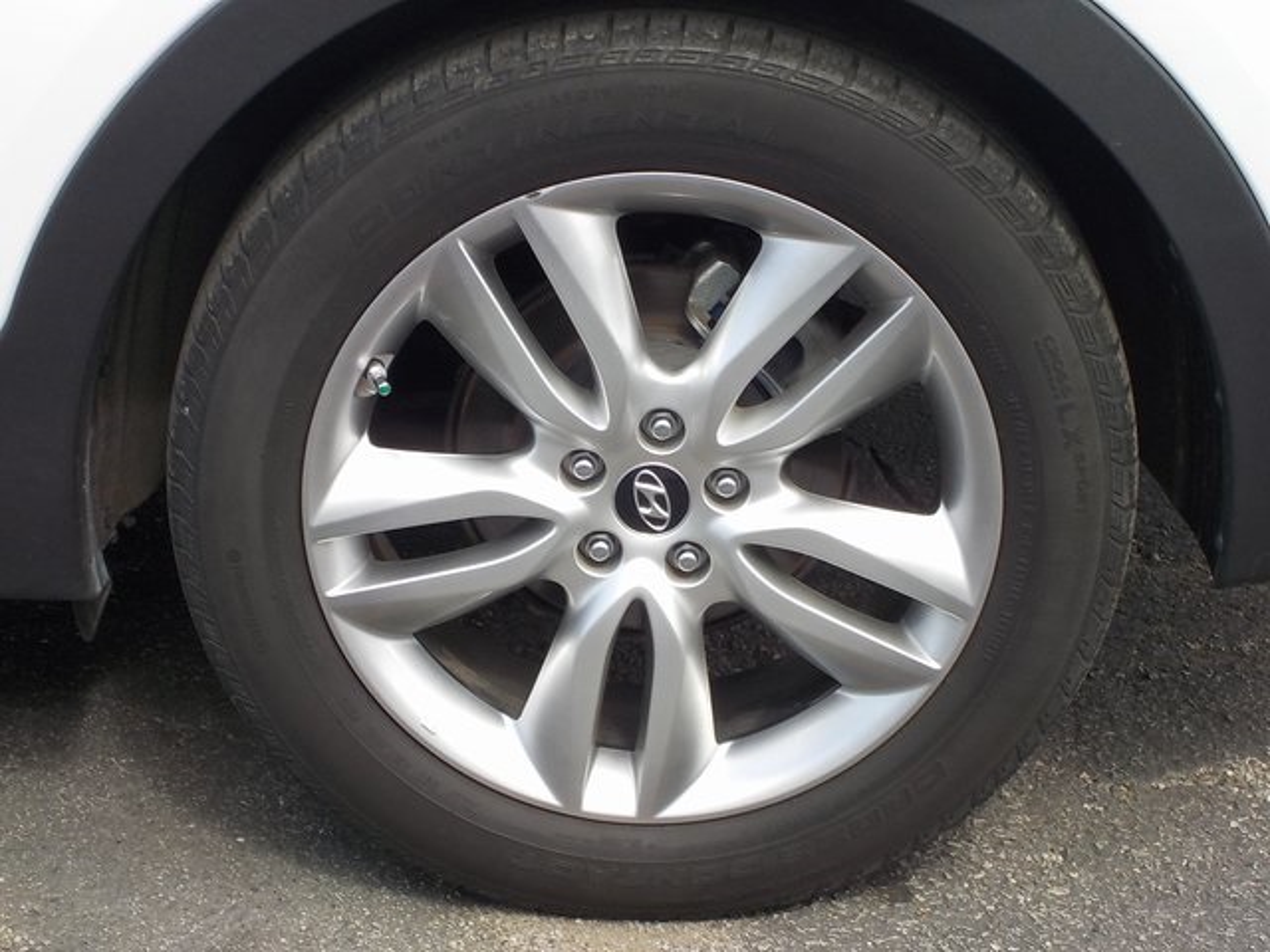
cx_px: 635
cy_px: 476
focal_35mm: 90
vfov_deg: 16.4
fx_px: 3302
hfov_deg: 21.8
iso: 125
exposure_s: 1/200
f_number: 5.9
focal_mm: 12.3
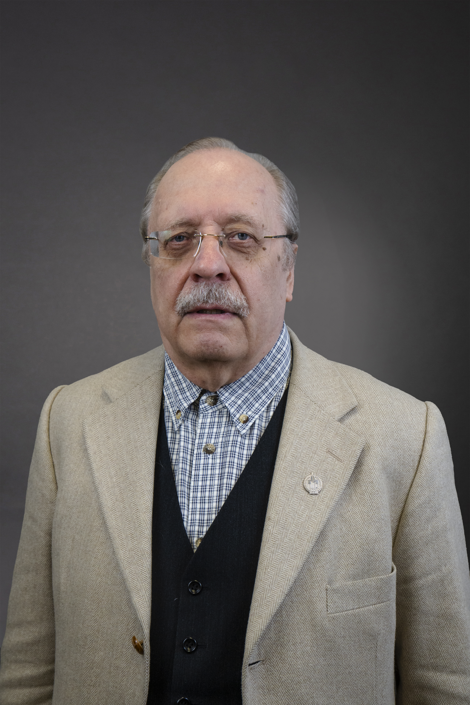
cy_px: 352
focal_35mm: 72
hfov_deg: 18.9
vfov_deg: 28.1
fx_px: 1410
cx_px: 235
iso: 640
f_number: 5
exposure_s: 1/160
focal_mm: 48
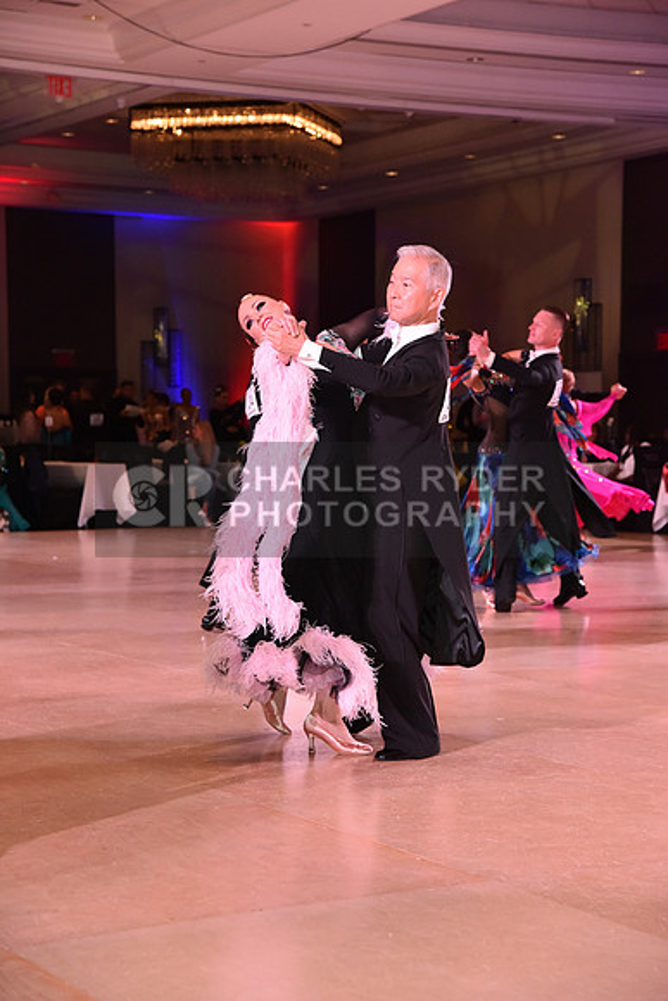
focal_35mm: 75
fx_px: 2086
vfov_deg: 27.0
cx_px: 334
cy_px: 500
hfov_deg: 18.2
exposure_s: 1/320
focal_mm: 75
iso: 2500
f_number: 5.6
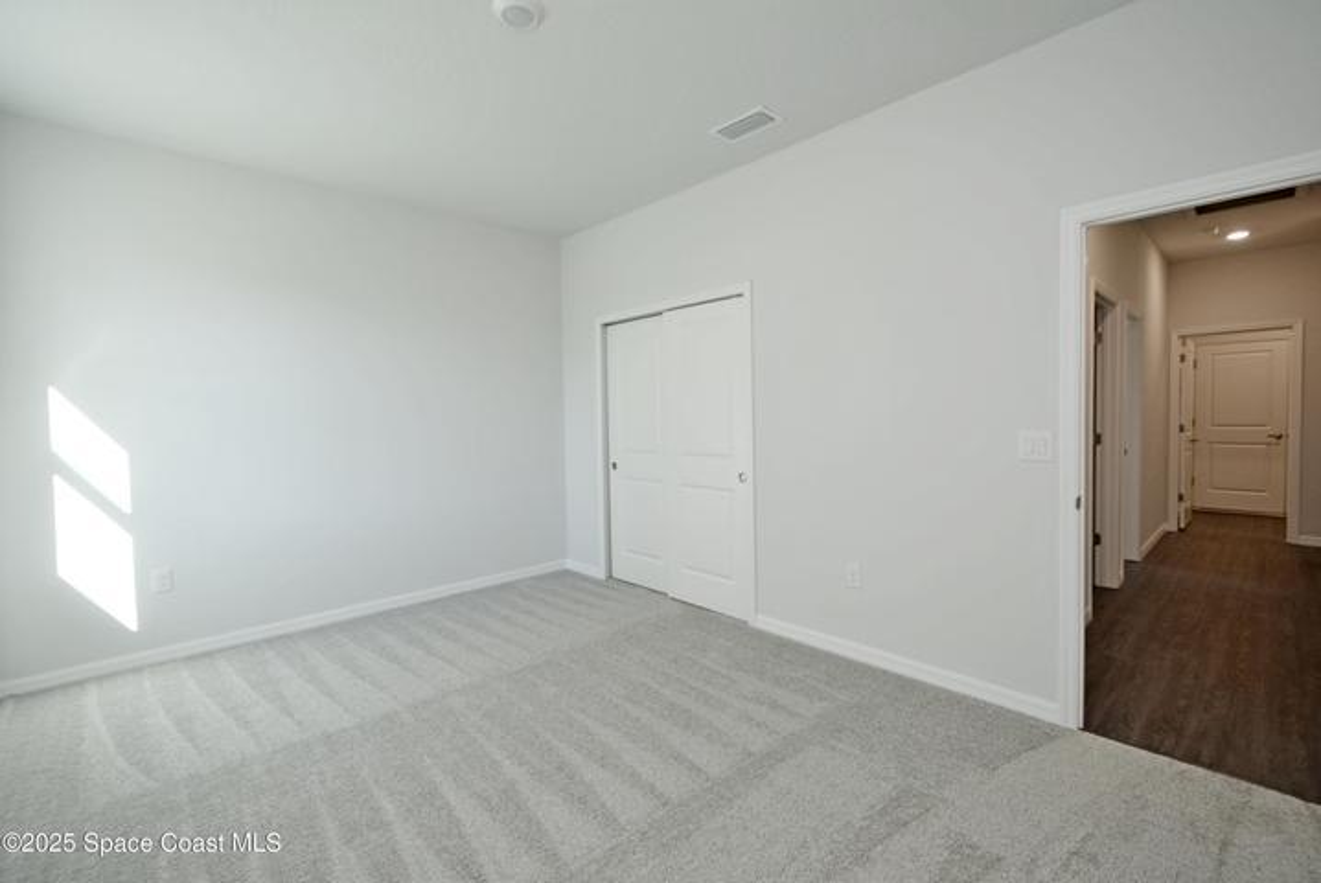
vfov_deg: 77.4
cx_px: 660
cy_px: 442
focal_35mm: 15
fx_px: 551
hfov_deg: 100.3
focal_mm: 10
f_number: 4
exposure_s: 1/60
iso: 200
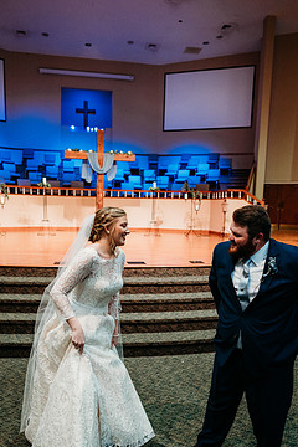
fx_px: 372
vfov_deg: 61.4
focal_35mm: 30
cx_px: 144
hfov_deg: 43.6
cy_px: 269
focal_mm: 24
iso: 2500
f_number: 1.8
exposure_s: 1/200
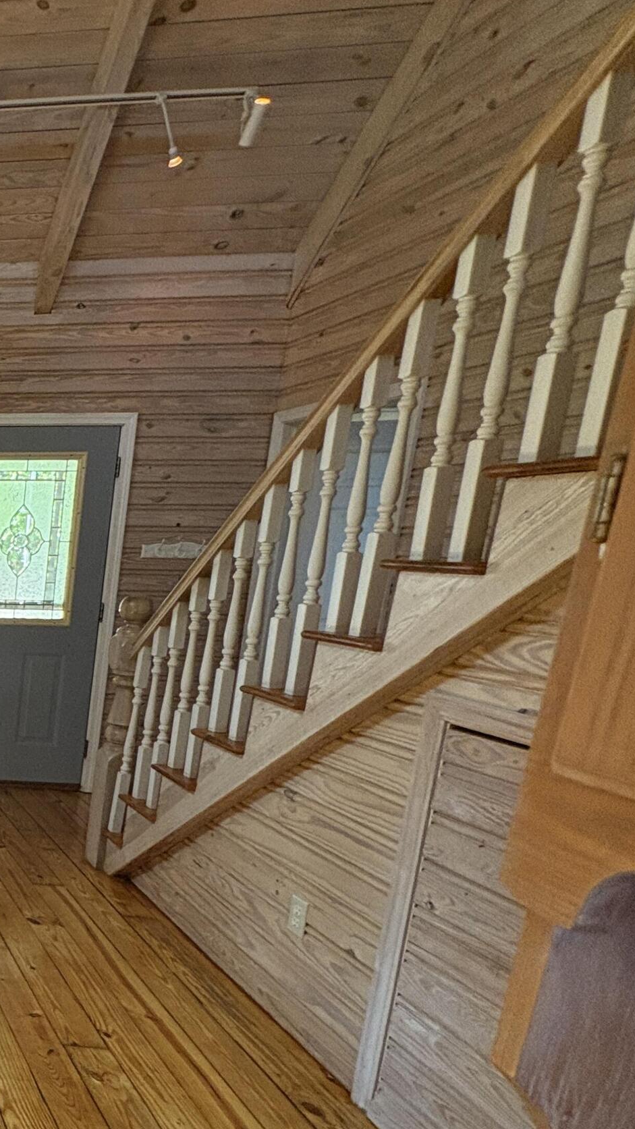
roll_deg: -0.9
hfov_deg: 26.9
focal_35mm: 28
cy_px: 688
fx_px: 838
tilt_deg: -10.2
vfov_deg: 67.1
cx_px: -352
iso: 250
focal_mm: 2.22
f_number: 2.2
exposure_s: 1/60
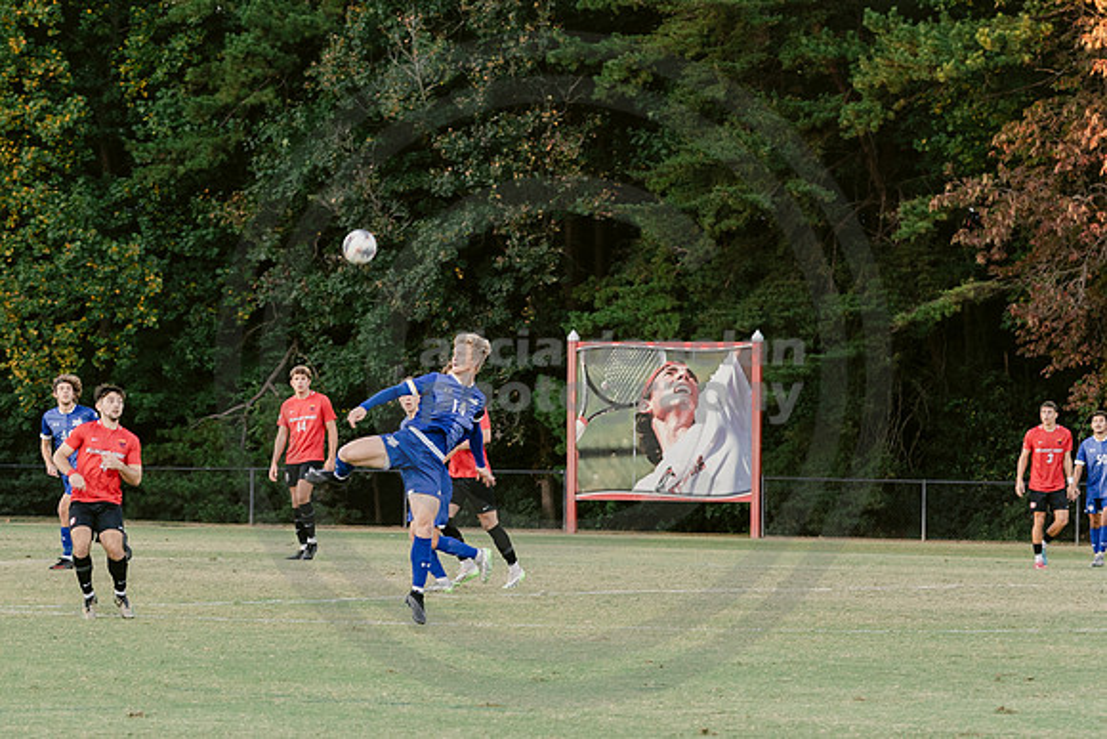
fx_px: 5701
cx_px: 387
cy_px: 617
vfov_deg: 7.4
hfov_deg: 11.1
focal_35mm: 185
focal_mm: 90
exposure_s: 1/250
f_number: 4.5
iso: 640
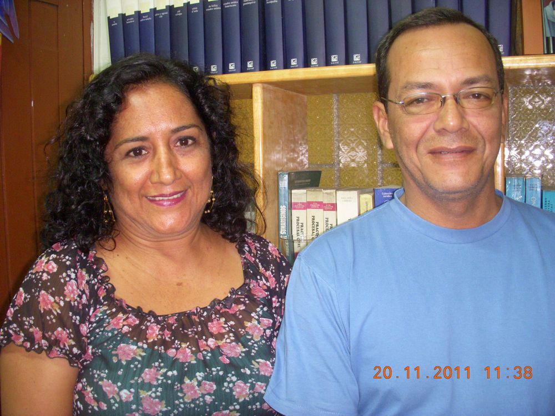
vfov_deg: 37.7
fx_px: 609
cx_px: 278
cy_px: 208
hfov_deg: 49.0
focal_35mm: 38
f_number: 3.3
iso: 320
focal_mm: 6.3
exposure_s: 1/15
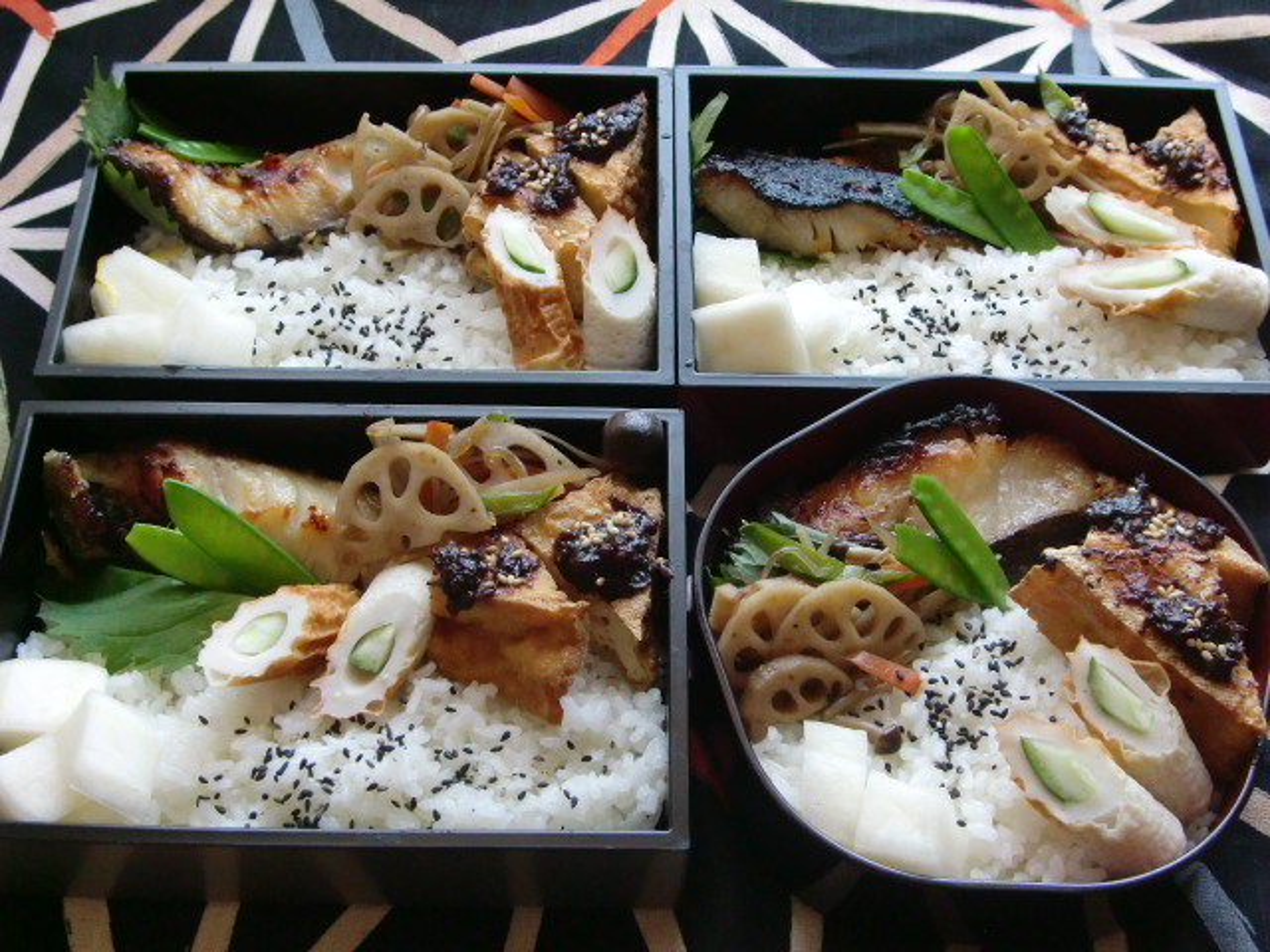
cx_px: 635
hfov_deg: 41.2
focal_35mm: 46
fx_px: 1688
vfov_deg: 31.5
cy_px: 476
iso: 400
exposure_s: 1/100
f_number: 3.3
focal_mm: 8.2
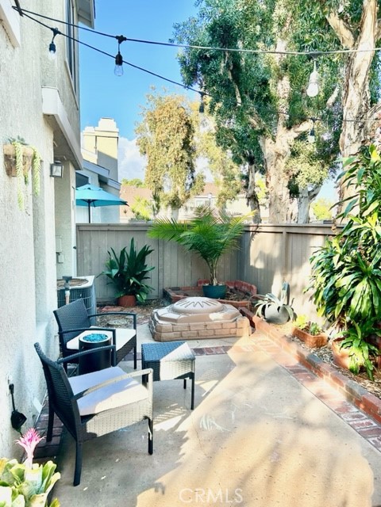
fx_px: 382
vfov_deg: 67.3
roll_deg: +0.3
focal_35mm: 26
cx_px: 190
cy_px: 254
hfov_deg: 53.1
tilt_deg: -3.8
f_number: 1.5
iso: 50
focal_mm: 5.7
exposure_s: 1/718
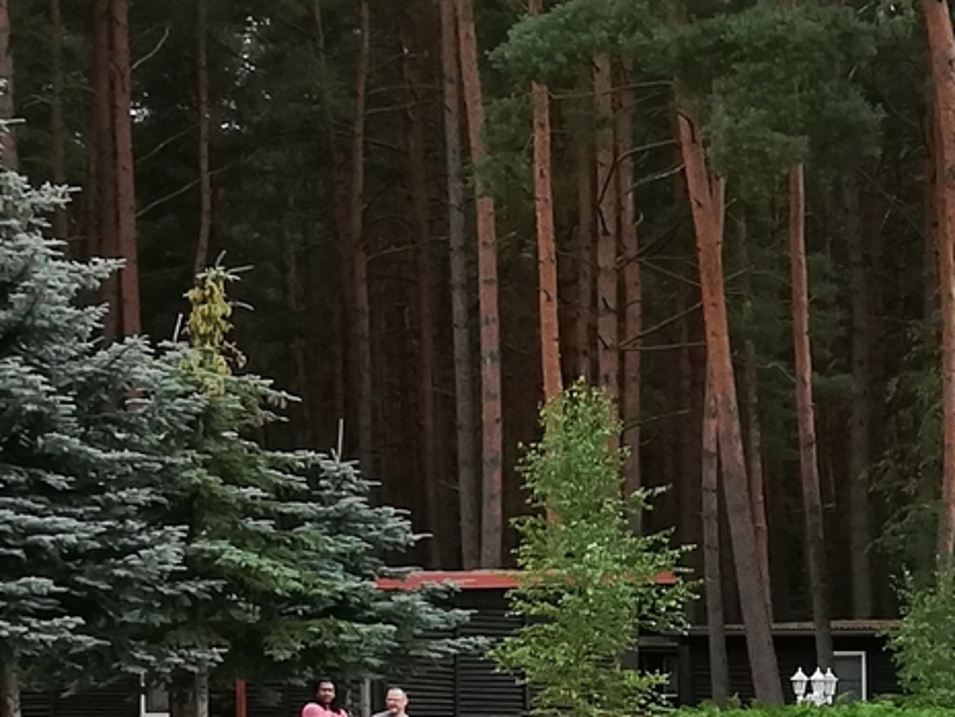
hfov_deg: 13.8
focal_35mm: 132
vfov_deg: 10.9
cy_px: 976
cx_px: 1518
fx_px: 3643
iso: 50
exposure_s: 1/323
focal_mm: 3.81
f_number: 2.2
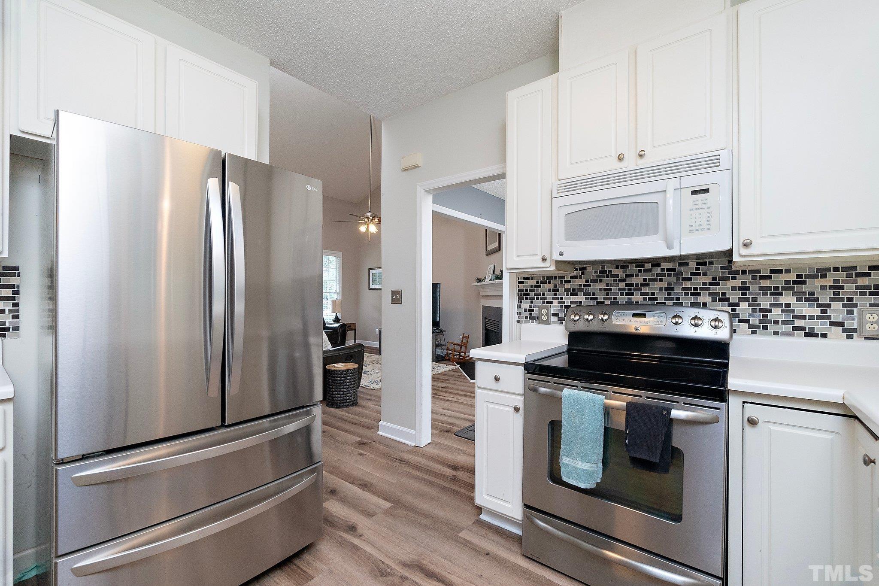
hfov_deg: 100.4
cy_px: 293
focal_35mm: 15
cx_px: 440
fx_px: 366
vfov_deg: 77.3
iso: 500
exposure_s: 1/25
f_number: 6.3
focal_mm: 10
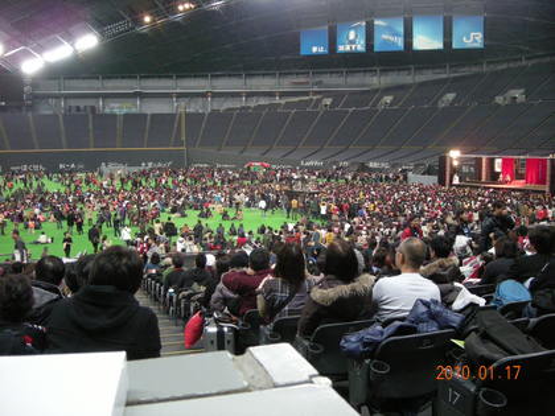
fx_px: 561
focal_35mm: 35
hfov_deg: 52.6
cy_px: 208
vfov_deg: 40.7
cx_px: 278
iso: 400
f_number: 2.8
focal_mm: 5.7
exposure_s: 1/46.5
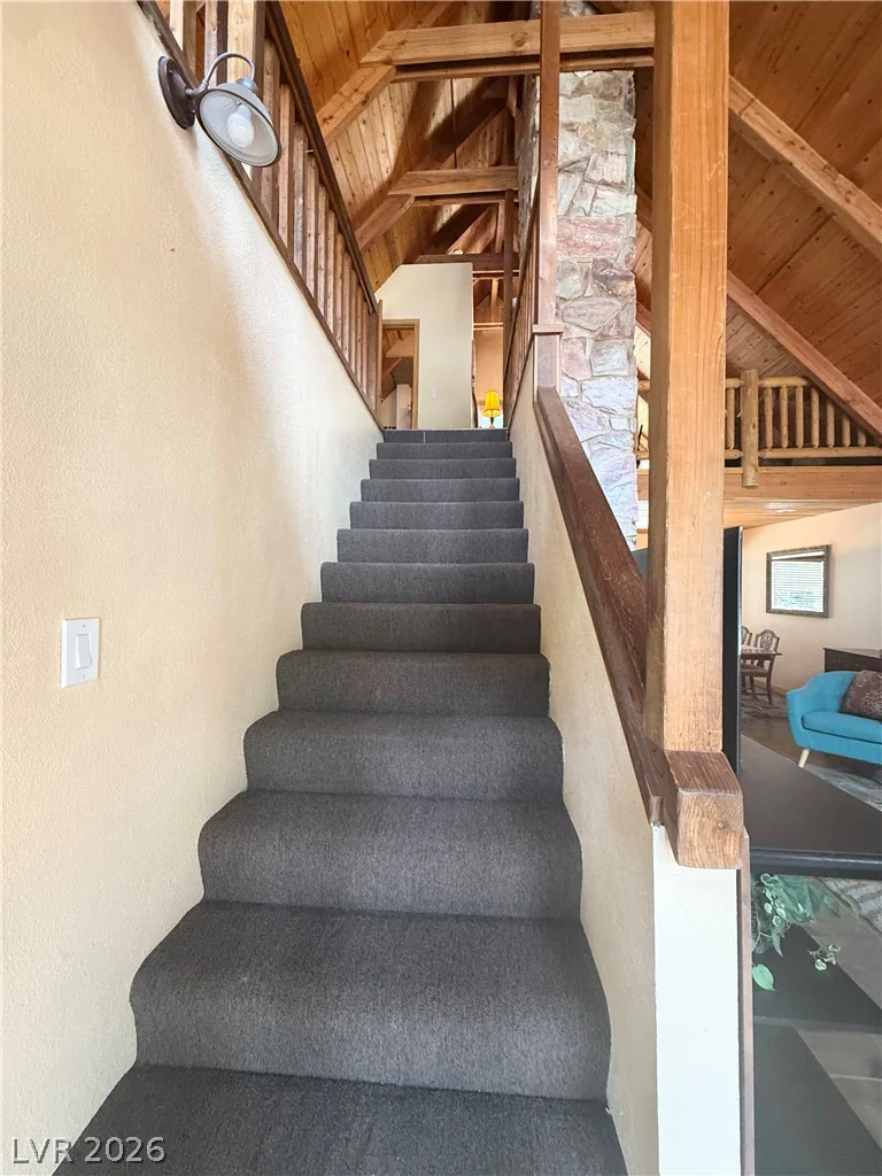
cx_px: 441
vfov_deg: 102.1
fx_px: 476
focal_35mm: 14
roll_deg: -1.2
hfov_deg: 85.7
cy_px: 588
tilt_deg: +0.8
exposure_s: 1/60
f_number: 2.2
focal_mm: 2.22
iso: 400
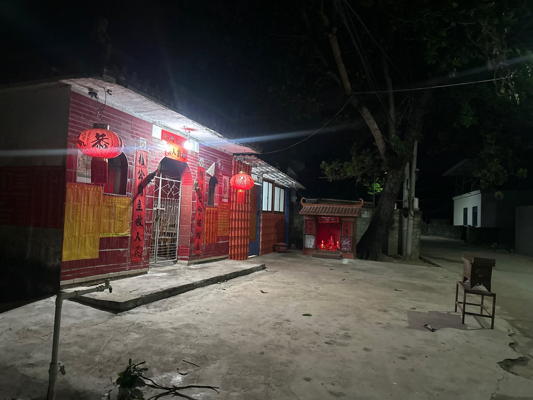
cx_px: 266
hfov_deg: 71.6
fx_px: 370
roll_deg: -1.9
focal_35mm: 24
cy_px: 200
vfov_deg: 56.8
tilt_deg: +3.3
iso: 1000
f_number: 1.78
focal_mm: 6.86
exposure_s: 1/37
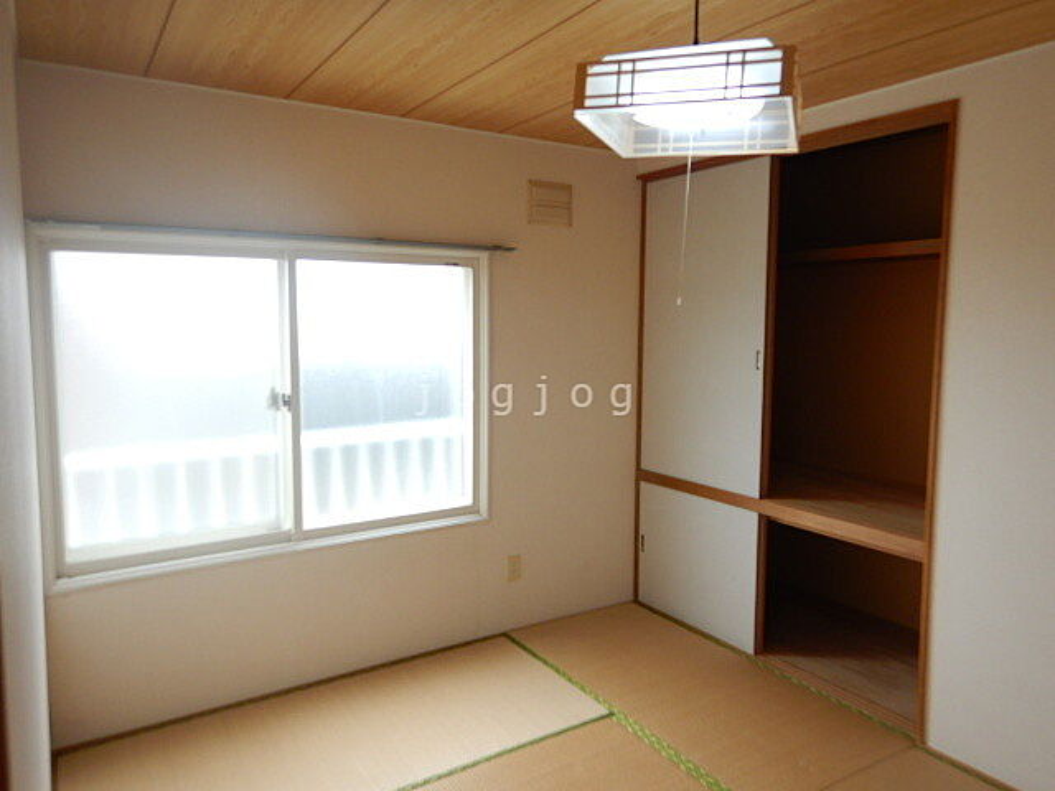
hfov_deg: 71.6
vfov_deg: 56.8
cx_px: 528
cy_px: 396
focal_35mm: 24
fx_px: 731
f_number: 2.8
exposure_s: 1/100
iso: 125
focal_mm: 4.3
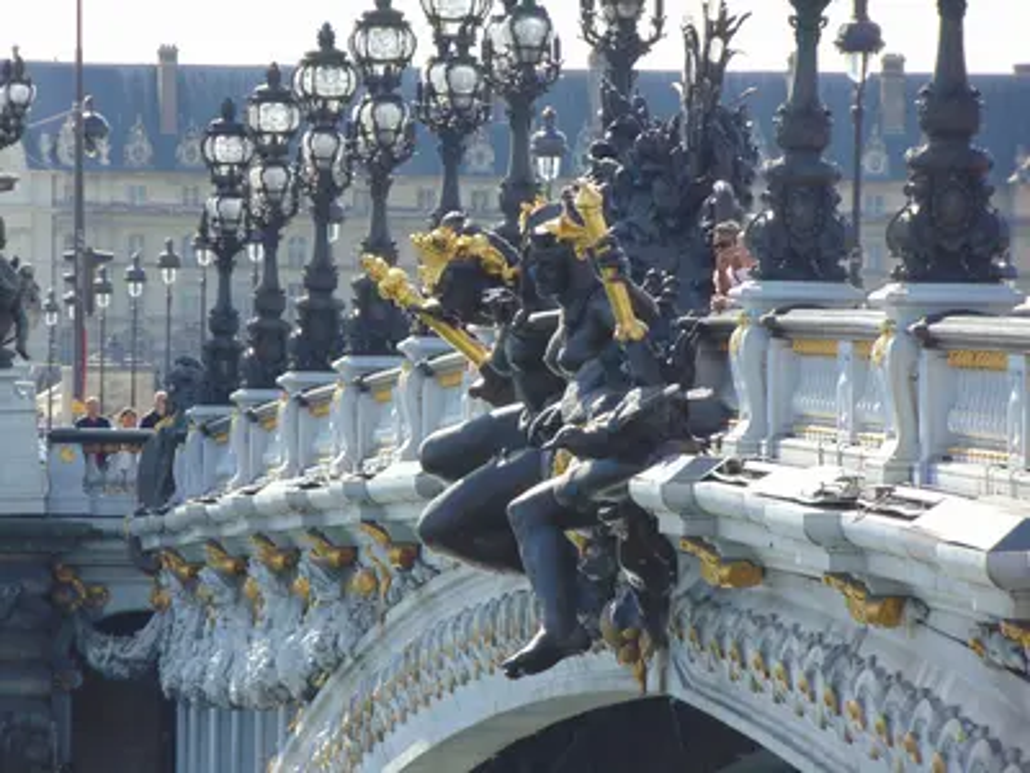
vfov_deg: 3.9
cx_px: 515
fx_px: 11277
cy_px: 386
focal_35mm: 379
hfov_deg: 5.2
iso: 80
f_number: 4.2
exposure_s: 1/400
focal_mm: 68
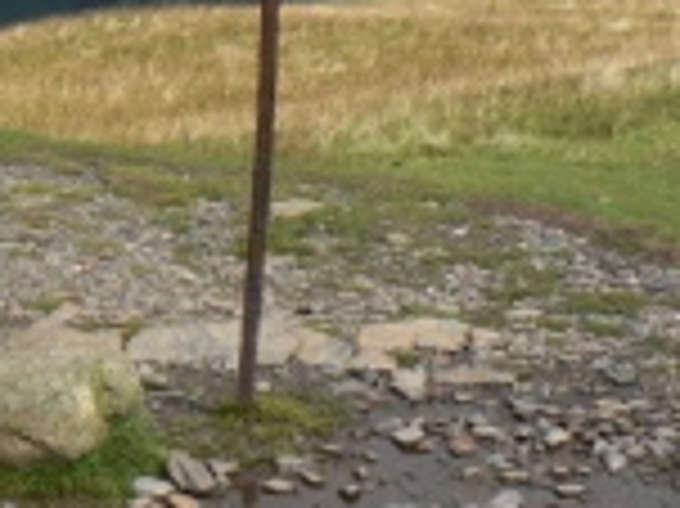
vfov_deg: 14.1
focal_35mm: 103
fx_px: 2022
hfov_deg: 19.0
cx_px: 162
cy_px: -13
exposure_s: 1/400
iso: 80
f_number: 7.1
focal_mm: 6
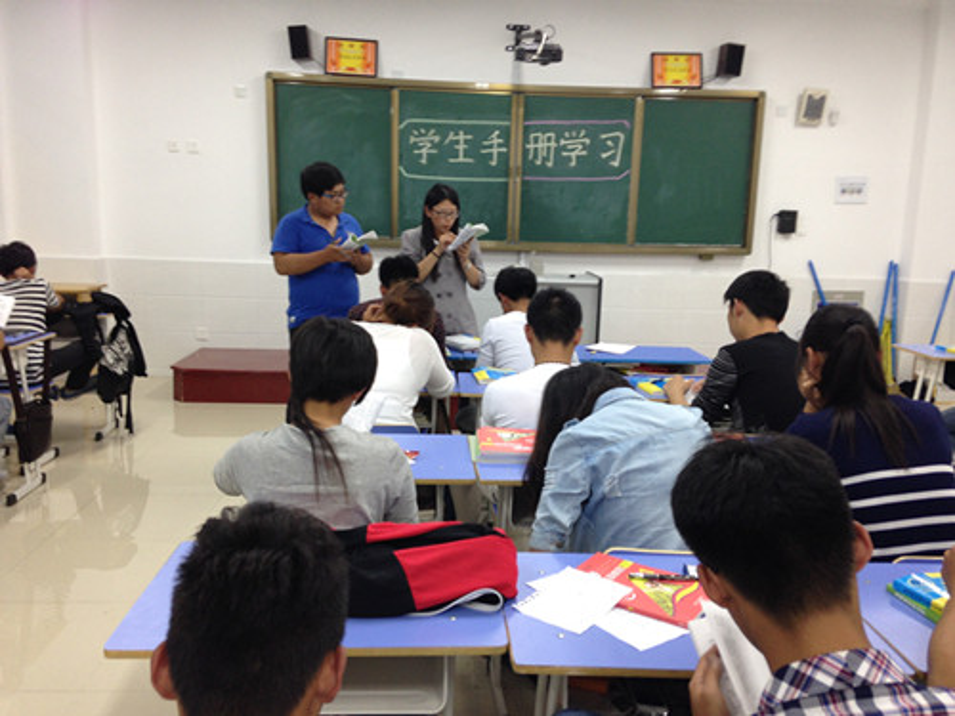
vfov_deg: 42.9
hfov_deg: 55.4
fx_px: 910
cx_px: 478
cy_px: 358
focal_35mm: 33
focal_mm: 4.12
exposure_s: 1/20
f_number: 2.4
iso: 80
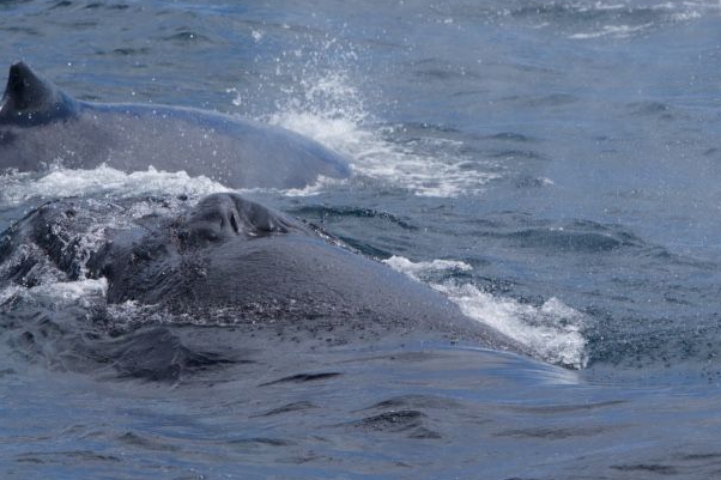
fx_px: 11152
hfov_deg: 3.7
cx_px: 267
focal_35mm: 557
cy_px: 229
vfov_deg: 2.5
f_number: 8
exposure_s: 1/3200
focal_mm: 419
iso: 640
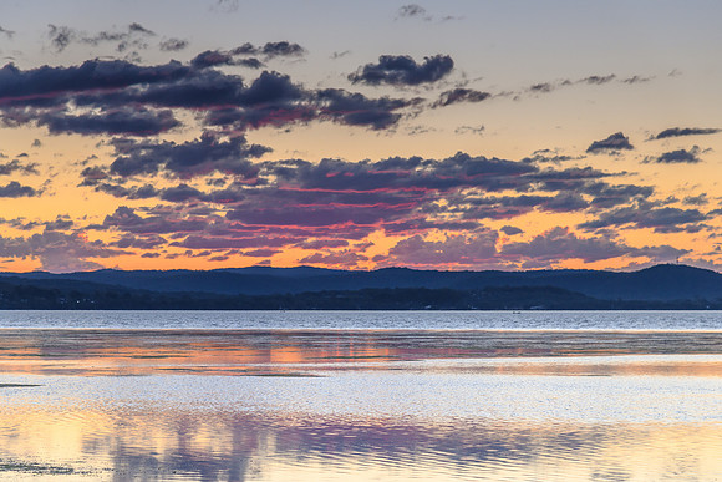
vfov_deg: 11.4
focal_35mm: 120
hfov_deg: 17.0
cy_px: 241
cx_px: 361
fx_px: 2409
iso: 400
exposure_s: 1/60
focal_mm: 120
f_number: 6.3
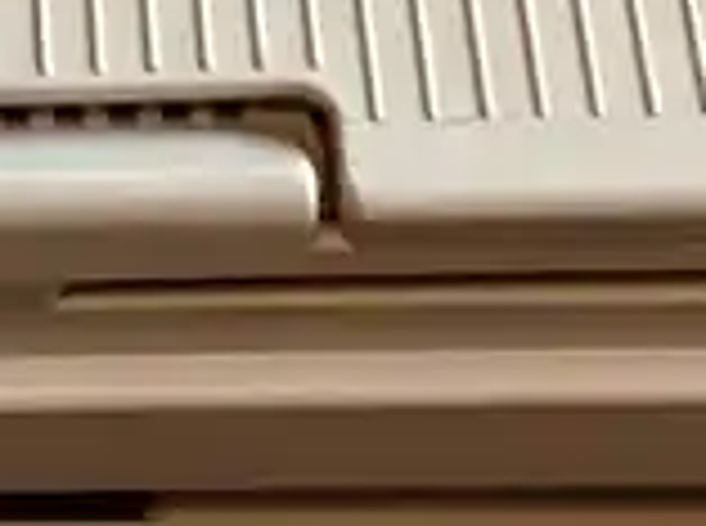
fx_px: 4029
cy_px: -306
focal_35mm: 198
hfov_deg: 9.8
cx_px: -198
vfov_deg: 7.3
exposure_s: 1/50
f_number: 2.4
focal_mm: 3.3
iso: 100
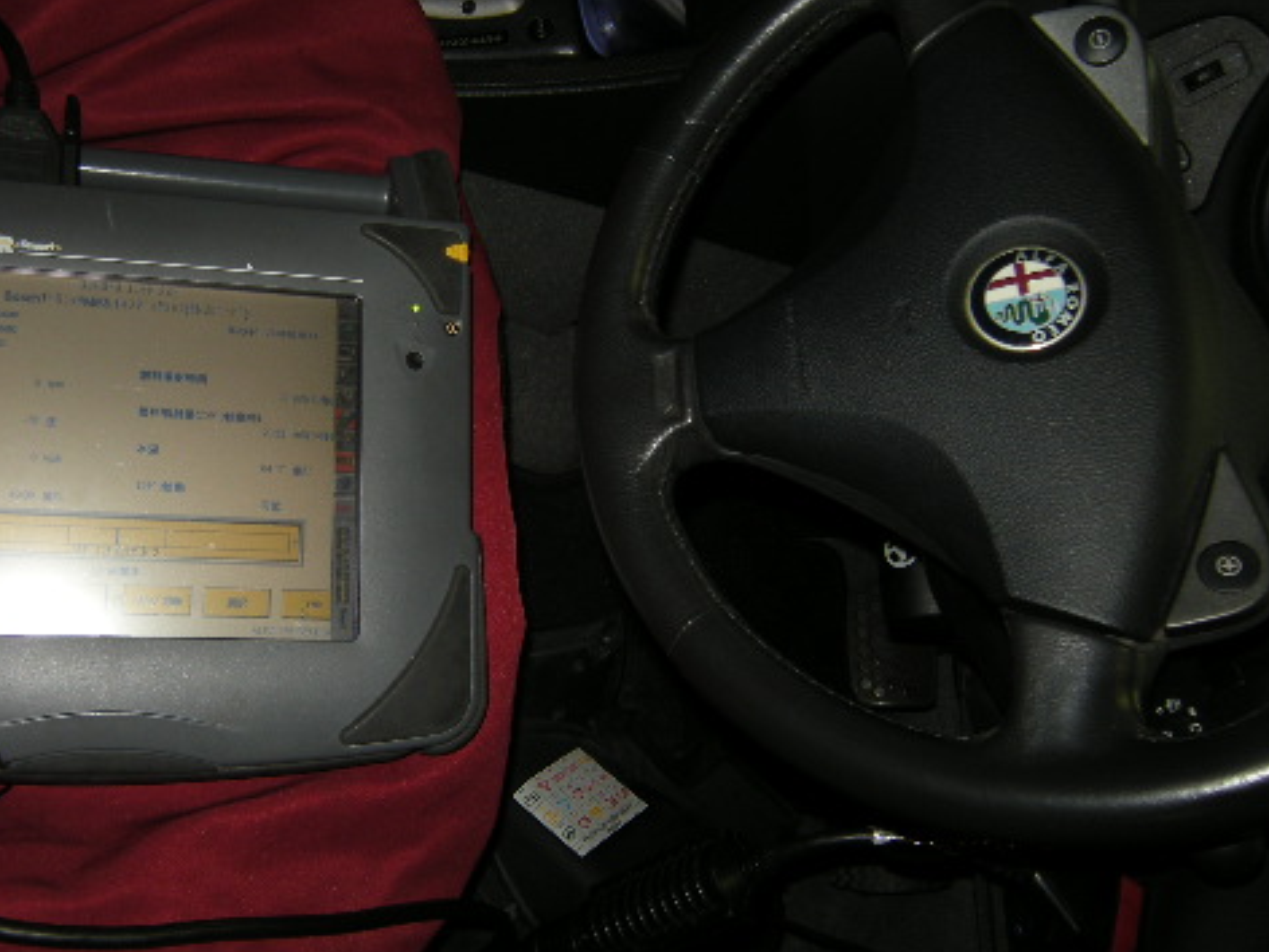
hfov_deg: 48.3
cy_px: 463
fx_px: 1393
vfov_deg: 37.7
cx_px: 449
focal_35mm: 38
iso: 64
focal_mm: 4.7
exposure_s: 1/30
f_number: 2.8
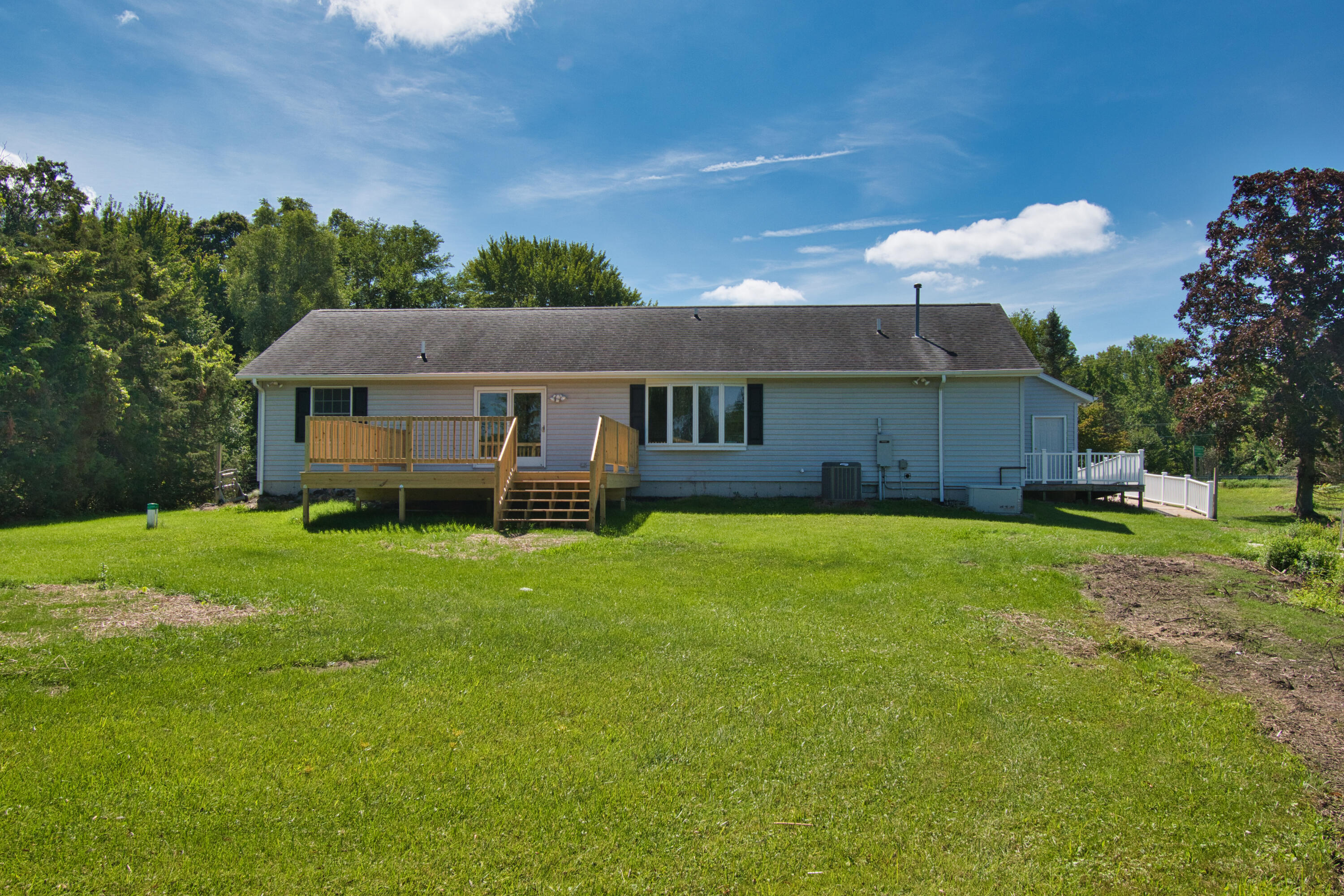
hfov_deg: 61.9
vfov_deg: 43.6
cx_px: 672
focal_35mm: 30
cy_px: 448
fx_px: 1120
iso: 320
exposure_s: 1/500
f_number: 11
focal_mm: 20
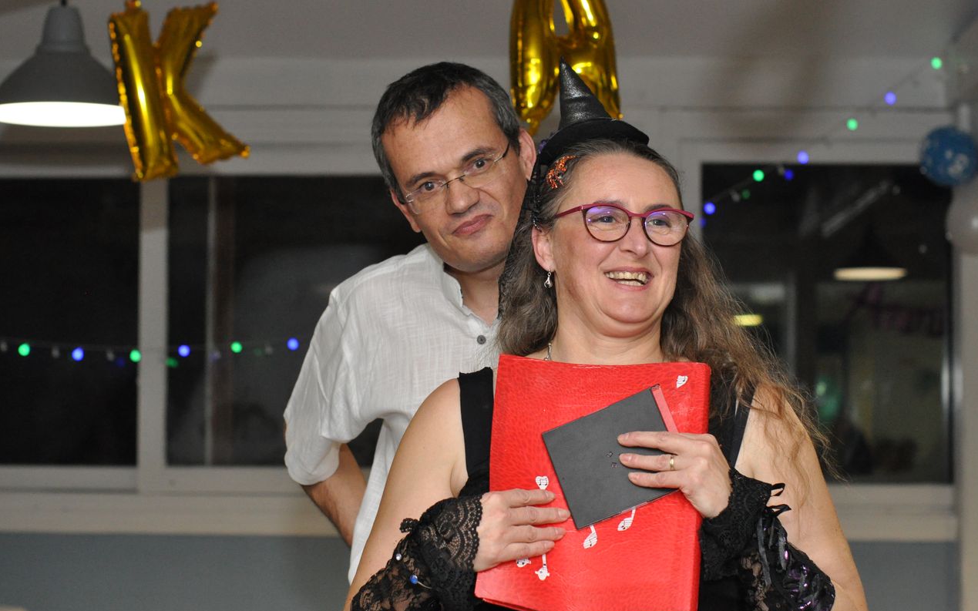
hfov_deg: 26.8
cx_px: 492
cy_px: 290
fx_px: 2052
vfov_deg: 16.9
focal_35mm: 77
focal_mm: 50
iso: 1600
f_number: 4
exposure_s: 1/60
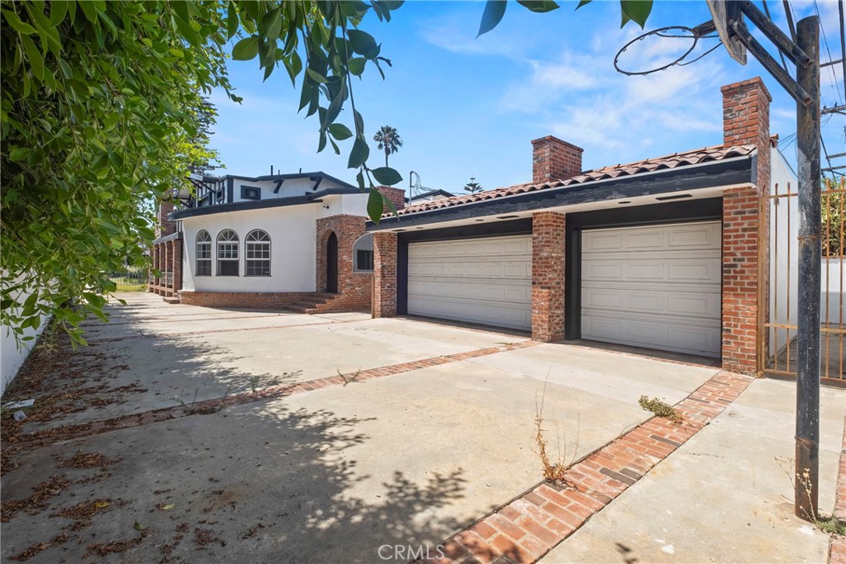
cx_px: 423
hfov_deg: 100.4
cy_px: 282
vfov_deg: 77.3
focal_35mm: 15
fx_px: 353
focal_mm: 10
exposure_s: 1/210
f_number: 9
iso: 250
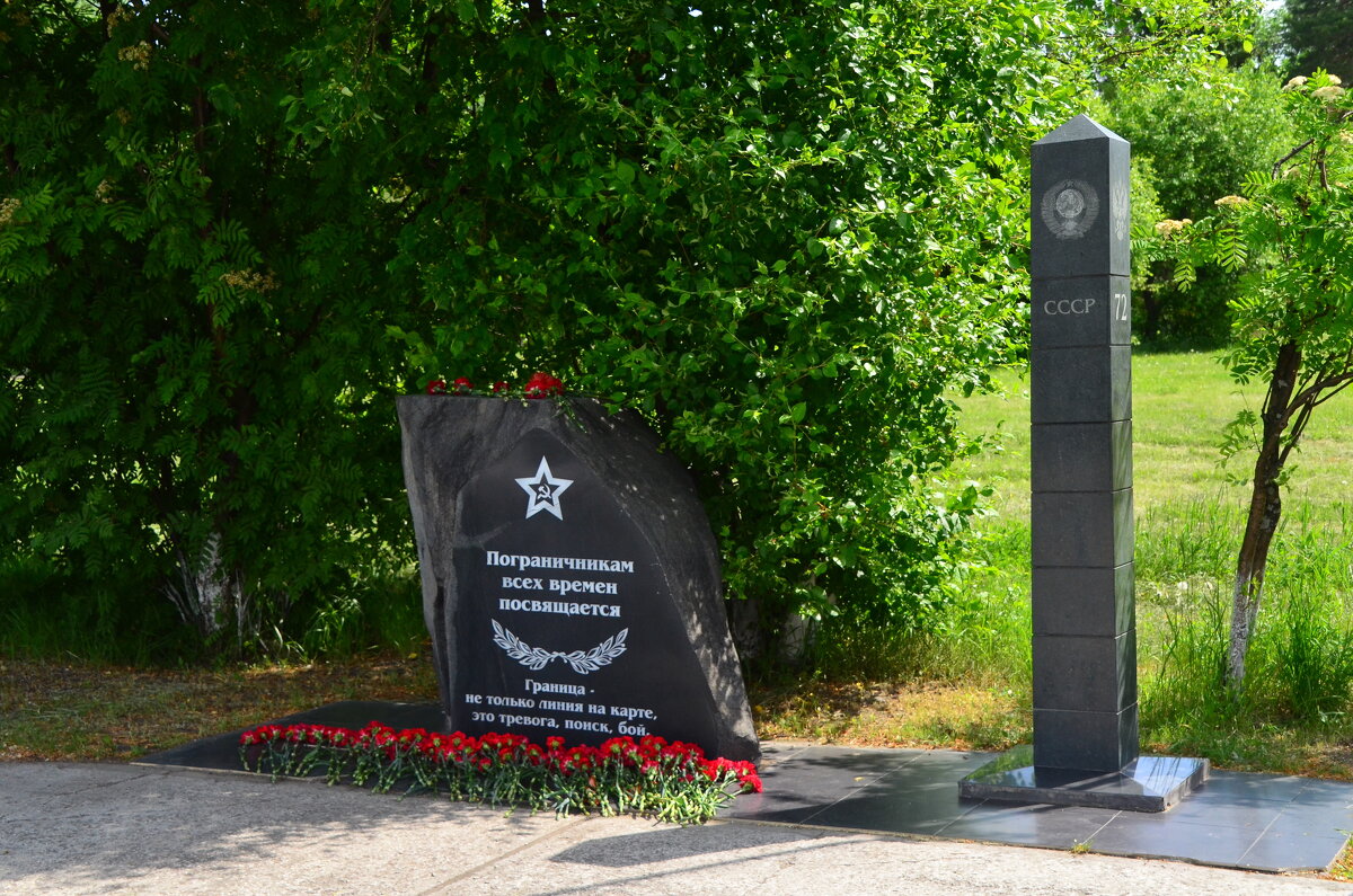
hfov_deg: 35.1
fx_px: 2138
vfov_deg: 23.7
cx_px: 676
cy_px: 448
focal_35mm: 57
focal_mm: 38
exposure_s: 1/1250
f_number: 6.3
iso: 640
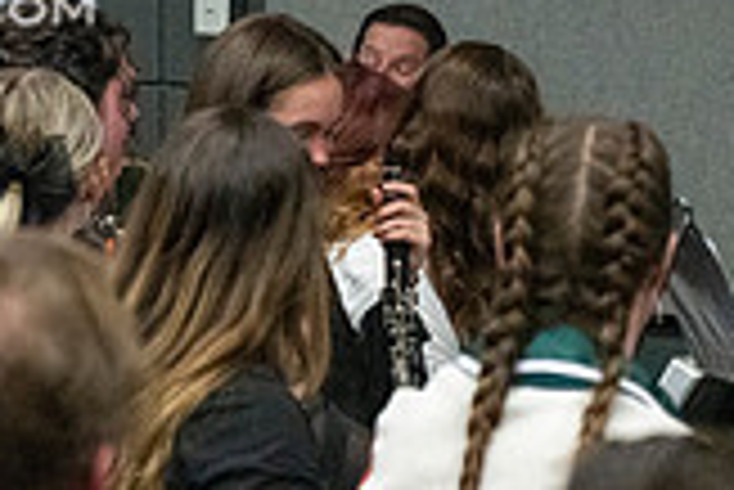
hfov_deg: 8.2
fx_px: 5081
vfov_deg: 5.5
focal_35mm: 249
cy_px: -151
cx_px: -216
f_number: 4
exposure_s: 1/500
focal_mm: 70
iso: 10000
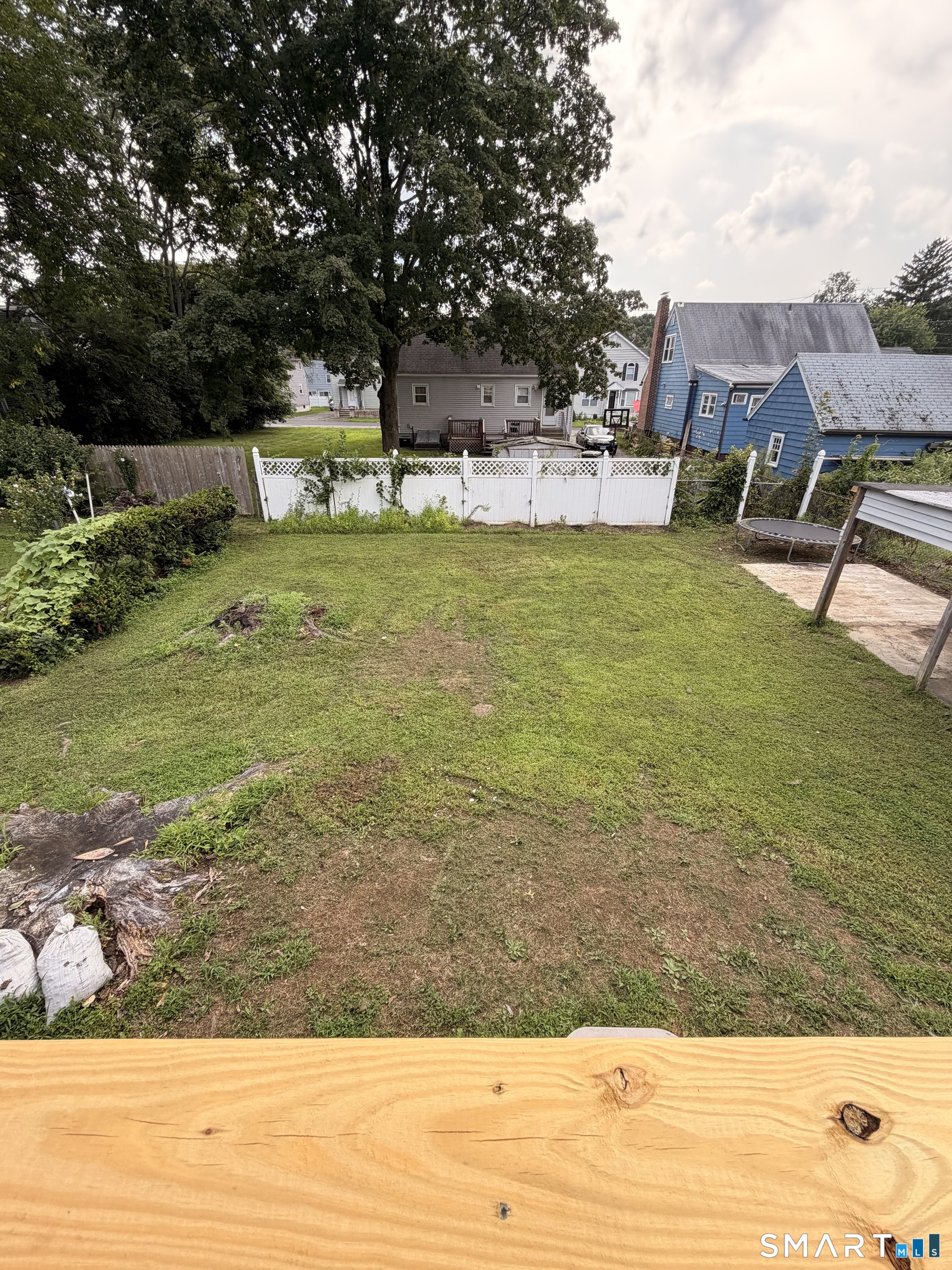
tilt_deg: -27.0
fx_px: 513
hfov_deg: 85.7
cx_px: 476
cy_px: 635
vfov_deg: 102.1
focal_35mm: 14
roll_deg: -1.0
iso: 64
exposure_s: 1/424
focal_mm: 2.22
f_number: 2.2
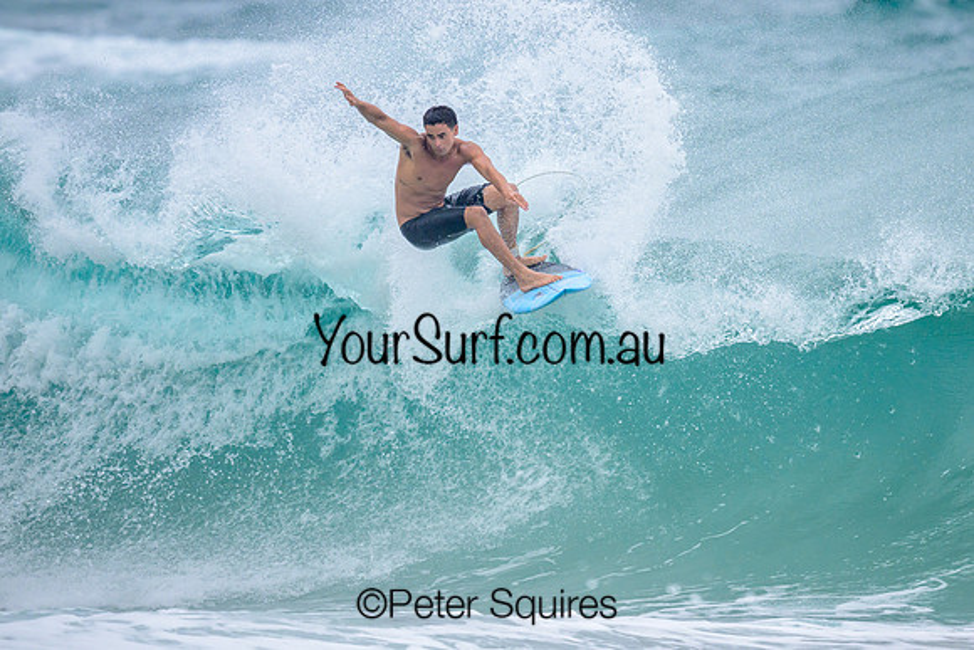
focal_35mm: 1100
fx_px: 29767
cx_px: 670
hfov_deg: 1.9
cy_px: 308
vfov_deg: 1.3
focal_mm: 800
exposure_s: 1/2000
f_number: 6.3
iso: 500
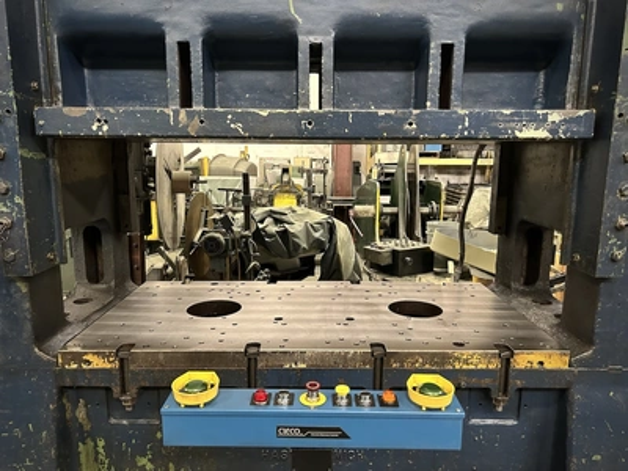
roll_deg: -0.1
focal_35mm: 26
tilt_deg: -10.7
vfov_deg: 53.1
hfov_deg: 67.3
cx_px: 314
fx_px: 472
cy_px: 236
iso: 500
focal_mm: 5.7
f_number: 1.5
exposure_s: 1/40
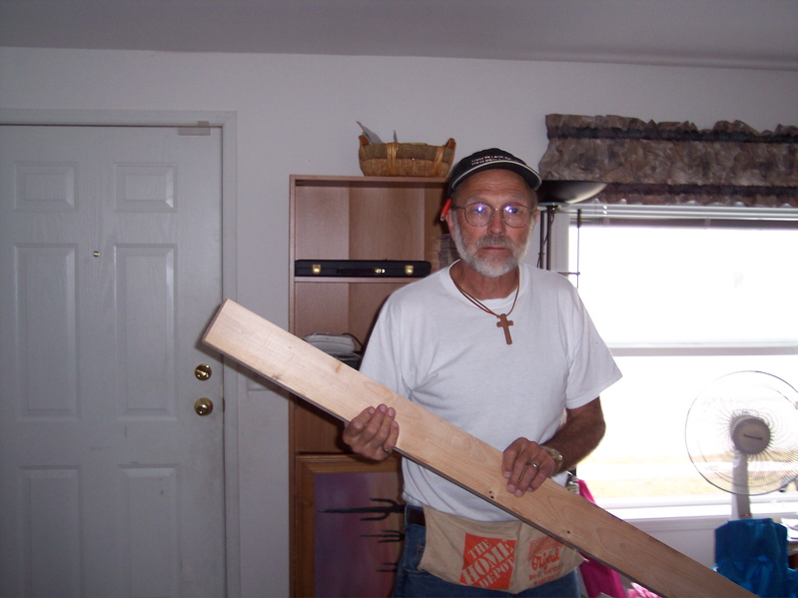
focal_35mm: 38
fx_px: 876
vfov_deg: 37.7
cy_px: 299
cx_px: 399
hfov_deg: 49.0
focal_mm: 8
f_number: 2.8
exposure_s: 1/30
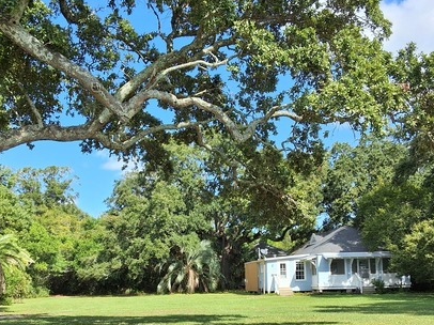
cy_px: 233
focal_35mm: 46
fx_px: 576
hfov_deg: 41.2
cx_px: 192
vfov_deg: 31.1
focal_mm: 2.91
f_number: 1.9
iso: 32
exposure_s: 1/1134
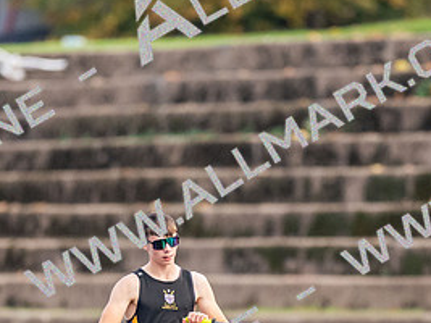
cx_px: 223
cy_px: 302
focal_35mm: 1882
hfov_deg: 1.1
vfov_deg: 0.8
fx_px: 23422
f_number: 4
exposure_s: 1/2500
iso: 1800
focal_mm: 600
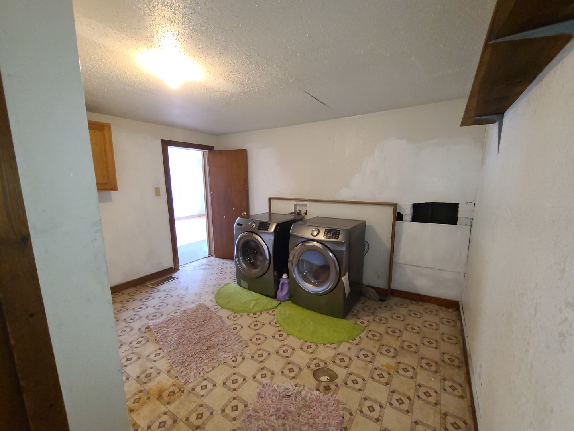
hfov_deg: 106.2
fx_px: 216
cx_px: 287
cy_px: 216
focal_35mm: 13
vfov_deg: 89.9
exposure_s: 1/60
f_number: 2.2
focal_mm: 2.2
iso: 400
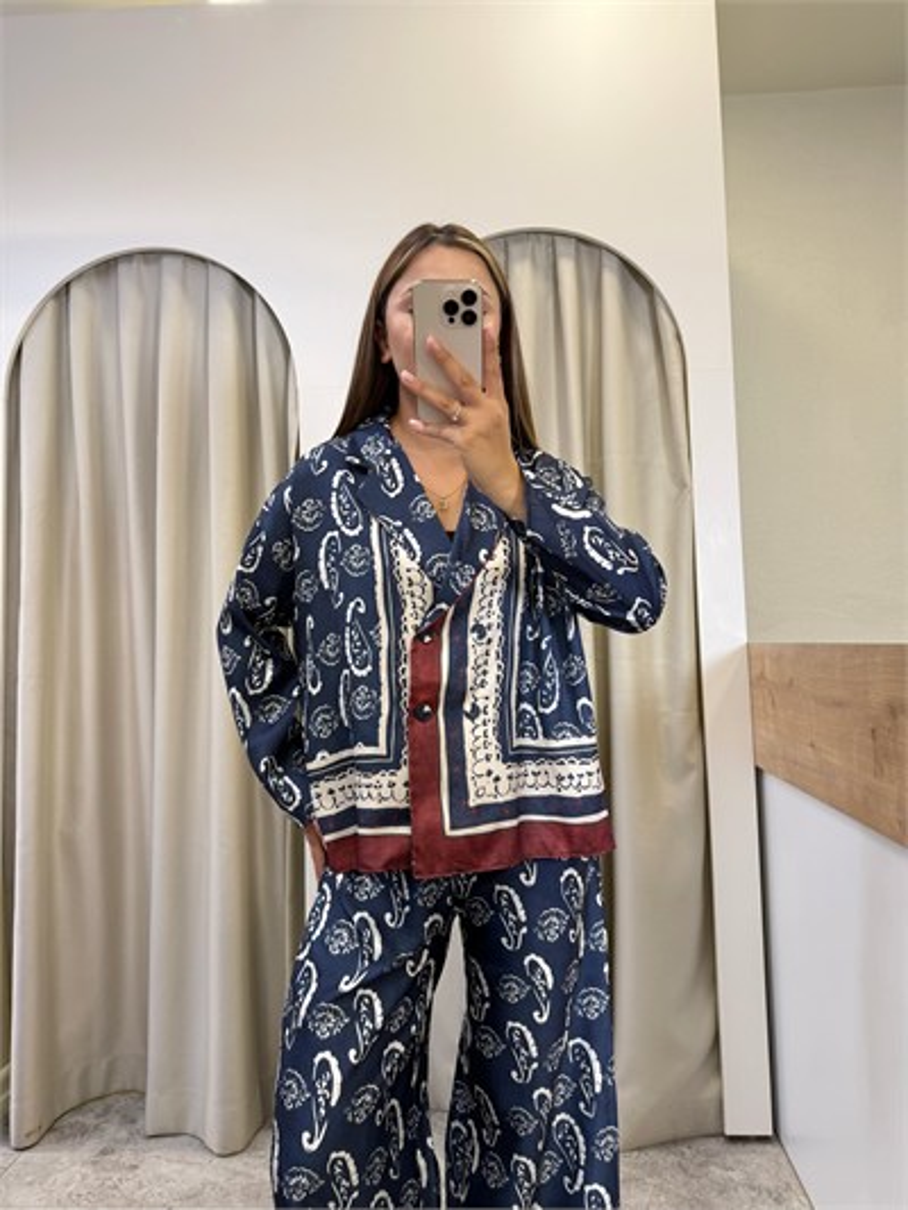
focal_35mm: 24
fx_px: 839
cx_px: 454
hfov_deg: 56.8
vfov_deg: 71.6
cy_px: 605
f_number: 1.78
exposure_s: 1/100
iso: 100
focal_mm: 6.76
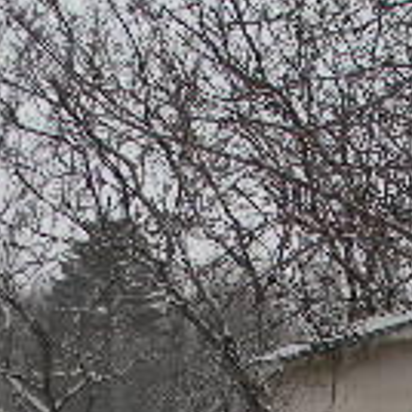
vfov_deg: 13.9
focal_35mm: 118
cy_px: 606
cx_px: 578
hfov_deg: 14.0
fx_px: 1589
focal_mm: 5
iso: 80
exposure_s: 1/272
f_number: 3.5
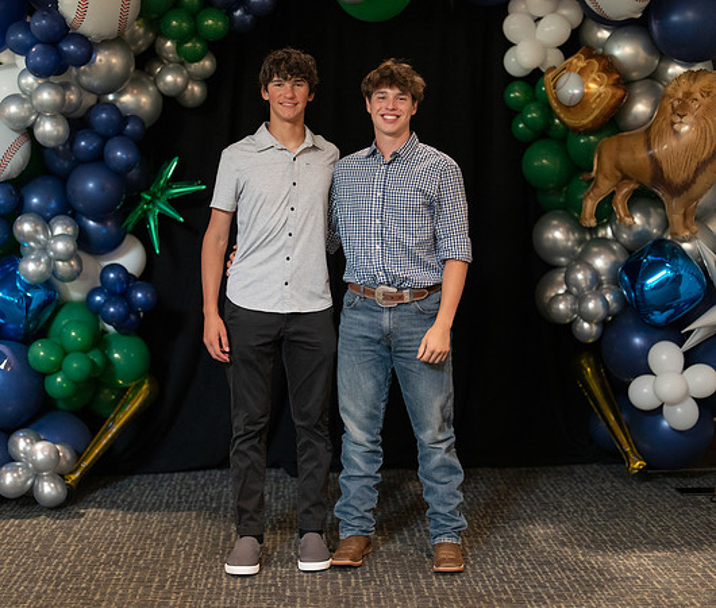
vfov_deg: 26.6
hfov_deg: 31.1
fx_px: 1286
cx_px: 360
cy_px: 304
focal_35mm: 59
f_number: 1.2
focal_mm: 50
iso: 1600
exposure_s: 1/320
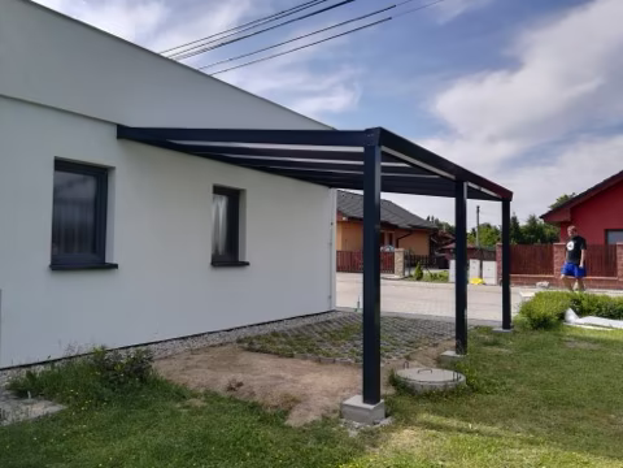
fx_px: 468
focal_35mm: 26
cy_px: 234
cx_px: 312
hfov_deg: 67.3
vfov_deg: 53.1
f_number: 2.2
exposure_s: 1/973
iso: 50
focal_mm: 3.83
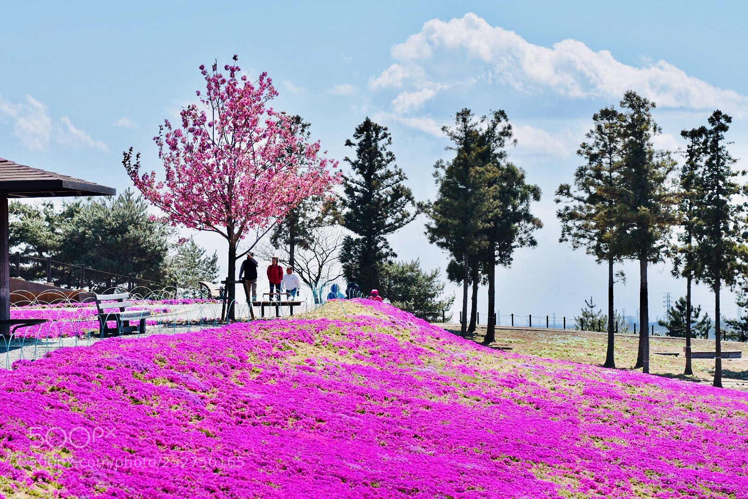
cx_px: 374
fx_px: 2805
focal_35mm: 135
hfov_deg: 15.2
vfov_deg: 10.2
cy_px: 250
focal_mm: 90
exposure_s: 1/800
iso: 100
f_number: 7.1
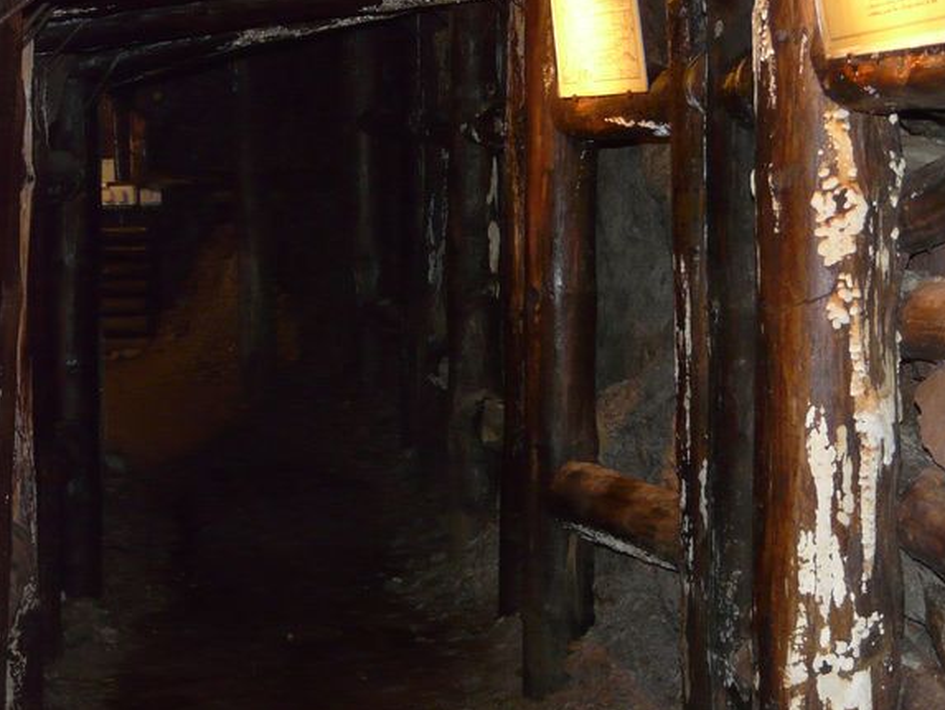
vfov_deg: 19.8
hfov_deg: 26.3
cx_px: 435
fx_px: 2021
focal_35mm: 74
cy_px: 221
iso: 200
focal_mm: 8.8
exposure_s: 1/8
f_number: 3.2
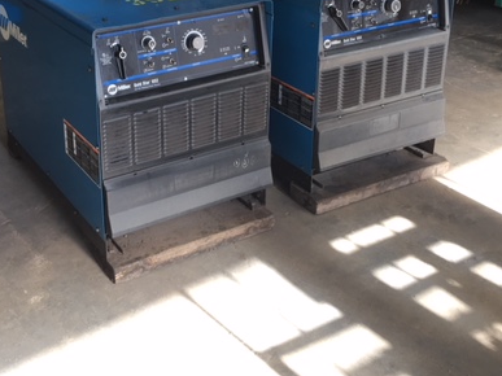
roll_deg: +0.6
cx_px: 178
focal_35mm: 48
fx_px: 696
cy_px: 93
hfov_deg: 39.3
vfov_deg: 29.8
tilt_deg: -21.5
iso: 25
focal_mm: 4.15
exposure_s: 1/60
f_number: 2.2
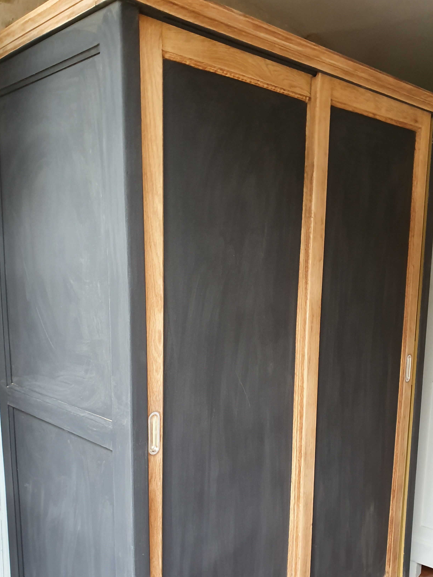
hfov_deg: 44.1
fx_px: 534
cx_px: 200
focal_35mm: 32
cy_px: 350
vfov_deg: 56.3
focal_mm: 4.32
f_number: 2.4
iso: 250
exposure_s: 1/50
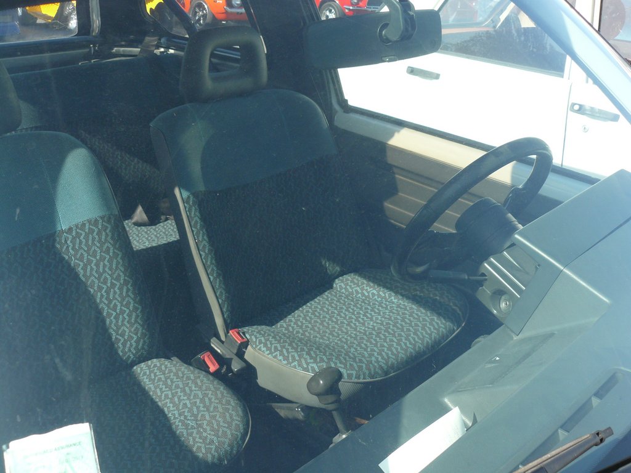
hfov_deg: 51.4
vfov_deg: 39.7
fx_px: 656
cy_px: 236
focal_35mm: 36
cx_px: 316
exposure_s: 1/250
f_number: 4
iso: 100
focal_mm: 6
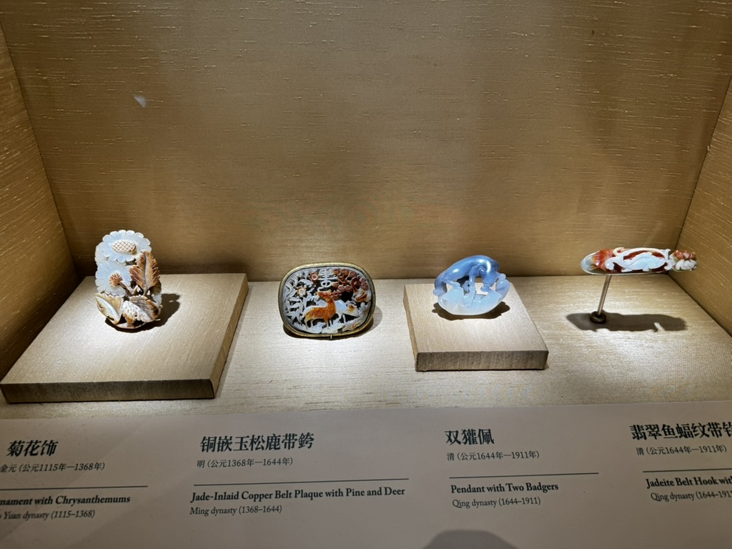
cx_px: 366
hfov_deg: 71.6
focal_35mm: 24
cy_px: 274
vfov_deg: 56.8
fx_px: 508
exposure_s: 1/111
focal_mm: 6.76
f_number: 1.78
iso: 100
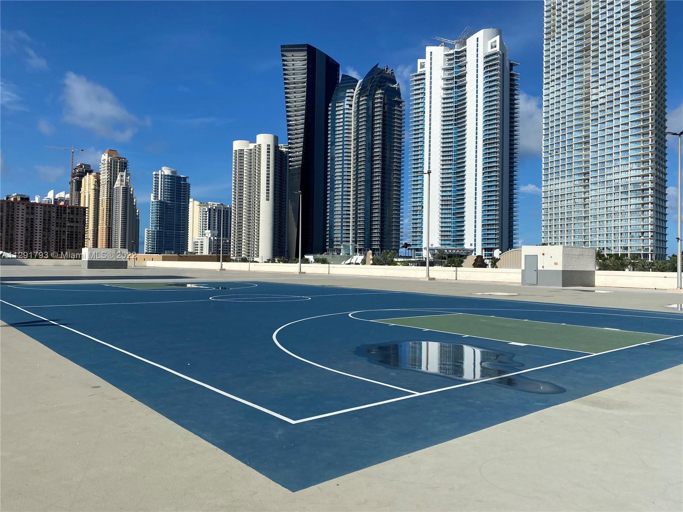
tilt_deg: +2.5
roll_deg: -0.5
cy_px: 256
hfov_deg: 67.3
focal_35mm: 26
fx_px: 513
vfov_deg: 53.1
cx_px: 342
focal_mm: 4.25
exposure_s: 1/5236
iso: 32
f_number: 1.8
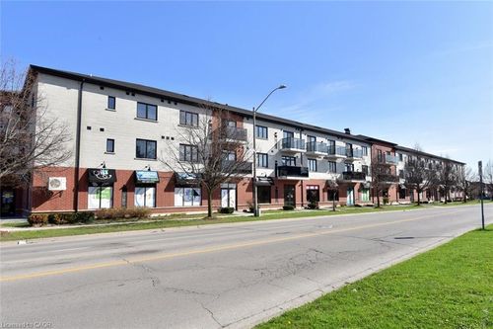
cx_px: 246
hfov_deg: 86.9
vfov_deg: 64.5
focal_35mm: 19
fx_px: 260
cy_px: 164
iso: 500
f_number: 11
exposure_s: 1/500
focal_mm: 19
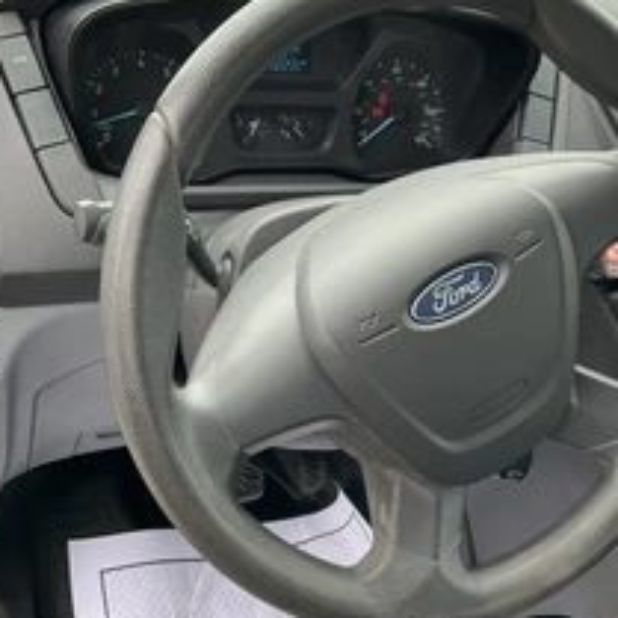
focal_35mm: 49
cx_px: 358
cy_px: 278
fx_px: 990
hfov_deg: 34.6
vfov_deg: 34.6
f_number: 1.8
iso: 32
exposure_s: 1/122
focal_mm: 3
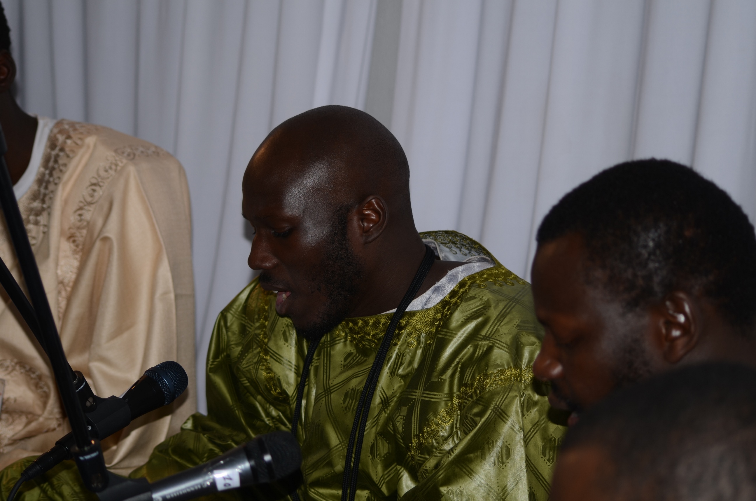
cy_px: 250
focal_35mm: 105
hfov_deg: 19.5
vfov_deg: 13.0
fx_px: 2201
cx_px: 378
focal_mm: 70
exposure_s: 1/200
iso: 100
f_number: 4
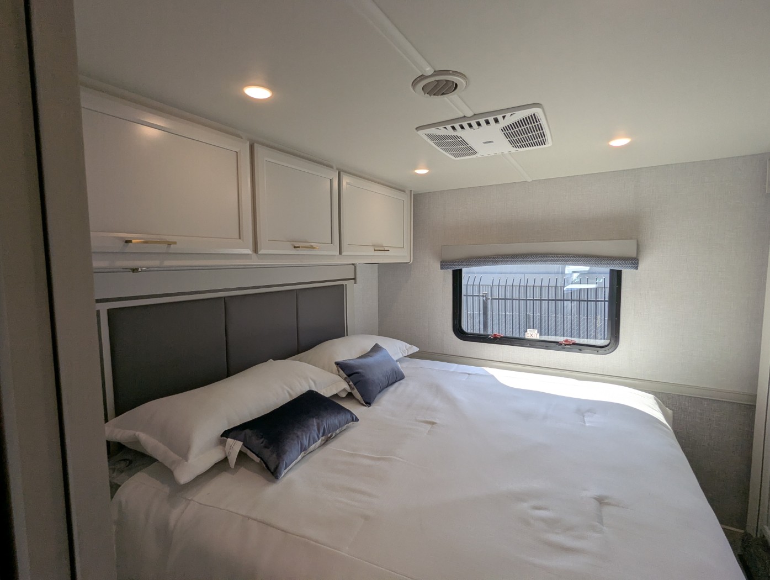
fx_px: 356
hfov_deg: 94.4
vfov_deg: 78.2
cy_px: 290
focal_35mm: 16
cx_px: 385
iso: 62
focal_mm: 2.35
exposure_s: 1/221
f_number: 2.2
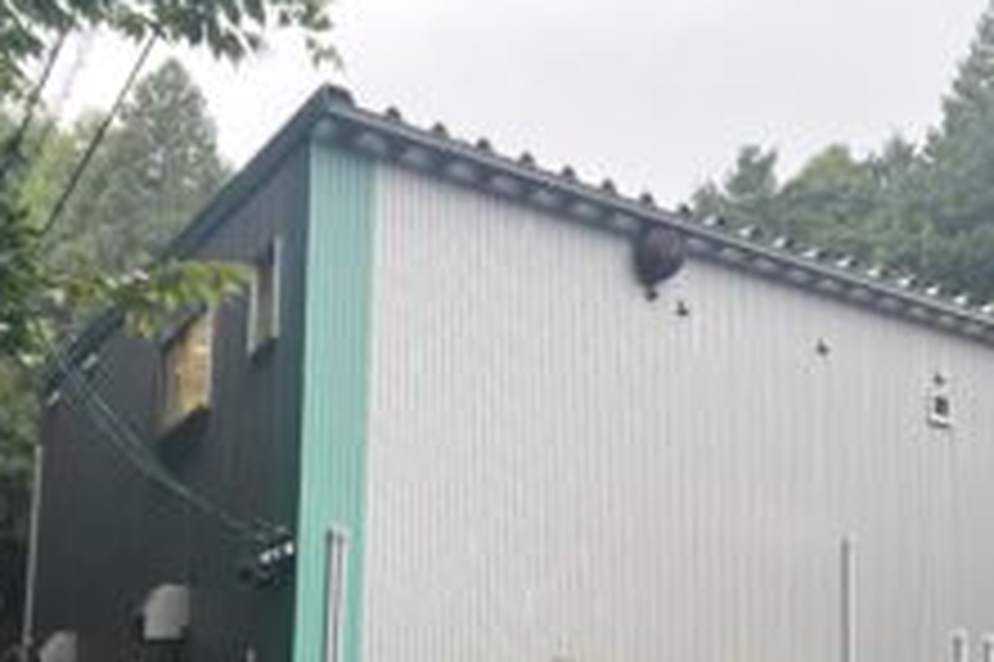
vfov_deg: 26.1
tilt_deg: +7.9
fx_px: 1352
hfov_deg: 40.4
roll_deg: -0.4
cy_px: 653
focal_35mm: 49
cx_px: 472
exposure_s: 1/121
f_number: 1.5
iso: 50
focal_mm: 5.7
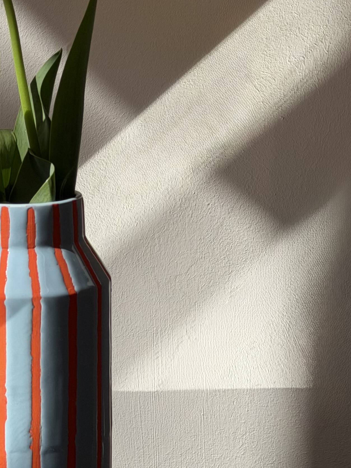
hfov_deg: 12.6
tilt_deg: -7.6
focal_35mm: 116
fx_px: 1568
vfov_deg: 17.0
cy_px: 186
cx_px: -29
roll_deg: +0.6
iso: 64
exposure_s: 1/4098
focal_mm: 6.76
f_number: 1.78
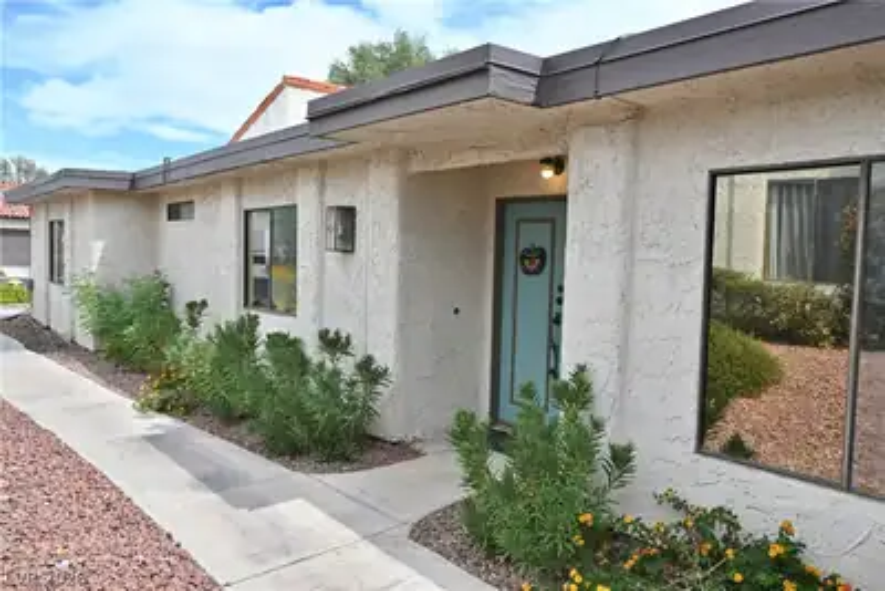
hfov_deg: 68.4
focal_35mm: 26
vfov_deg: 48.8
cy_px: 296
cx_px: 442
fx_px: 652
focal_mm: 26.5
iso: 100
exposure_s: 1/60
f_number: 13
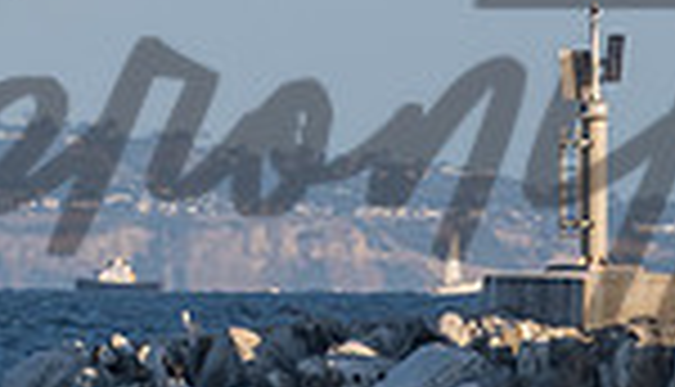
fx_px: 26829
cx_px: -491
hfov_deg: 1.4
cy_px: -375
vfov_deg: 0.8
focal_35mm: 1492
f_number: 6.3
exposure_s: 1/1000
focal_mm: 200
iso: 320
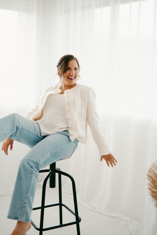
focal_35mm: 50
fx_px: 327
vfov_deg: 39.6
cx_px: 78
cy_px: 118
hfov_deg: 27.0
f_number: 1.8
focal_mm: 50
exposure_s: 1/400
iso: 160
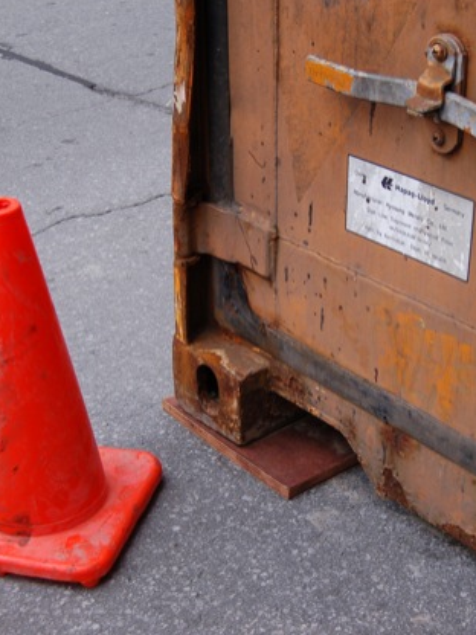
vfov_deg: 31.2
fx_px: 1137
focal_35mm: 62
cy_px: 312
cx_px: 259
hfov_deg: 23.6
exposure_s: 1/100
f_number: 5
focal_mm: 28
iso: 200
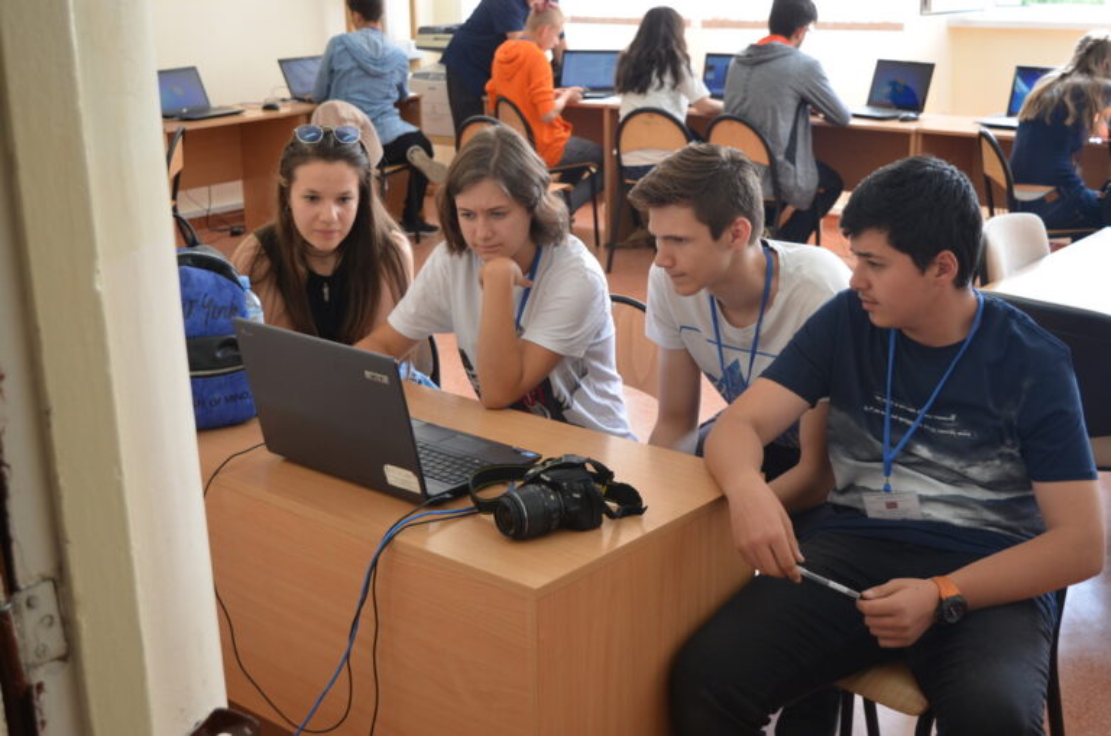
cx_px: 556
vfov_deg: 28.8
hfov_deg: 42.4
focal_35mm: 46
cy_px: 368
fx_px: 1432
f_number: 5
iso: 400
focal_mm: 31
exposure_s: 1/100
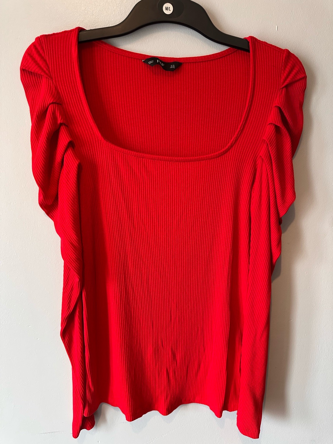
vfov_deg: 71.6
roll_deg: +0.3
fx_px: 308
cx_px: 166
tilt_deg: -10.3
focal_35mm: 24
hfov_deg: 56.8
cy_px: 222
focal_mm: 6.86
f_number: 1.78
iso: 400
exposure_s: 1/60
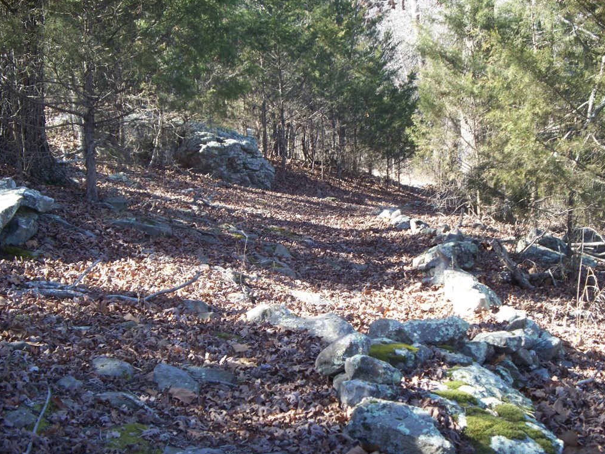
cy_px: 225
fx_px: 1084
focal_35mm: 62
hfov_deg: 31.2
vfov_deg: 23.7
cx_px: 306
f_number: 3.1
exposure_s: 1/100
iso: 64
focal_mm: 12.89
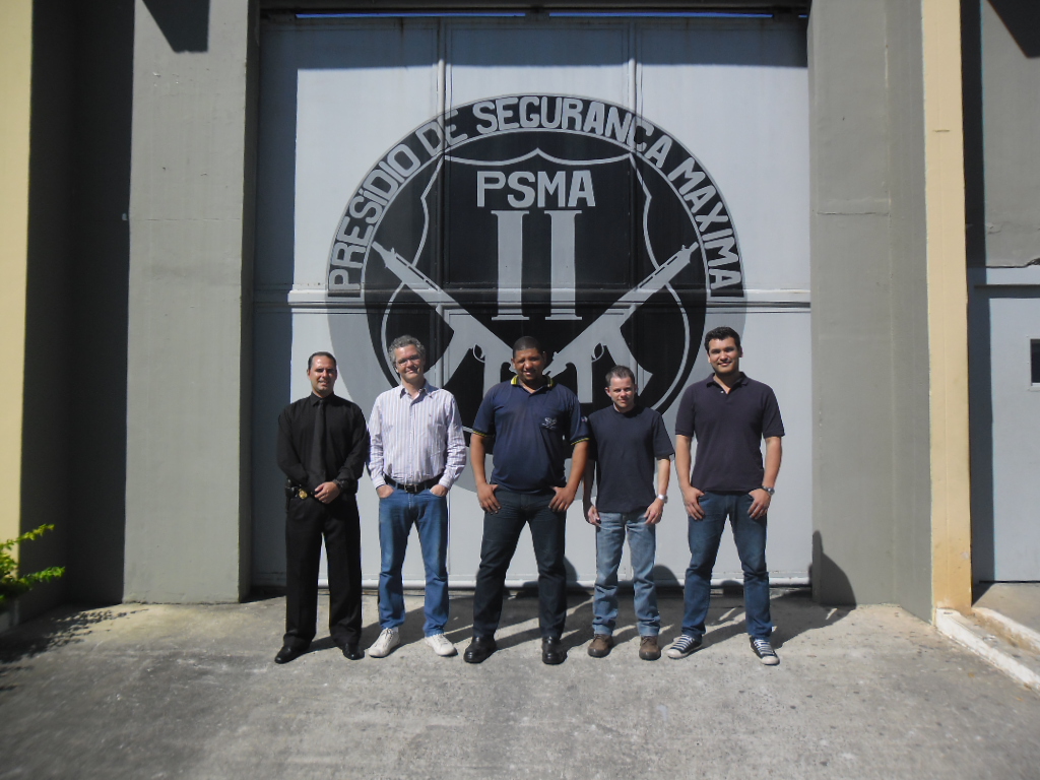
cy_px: 390
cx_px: 520
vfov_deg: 51.4
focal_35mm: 27
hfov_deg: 65.3
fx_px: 811
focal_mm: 4.9
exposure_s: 1/250
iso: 80
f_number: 9
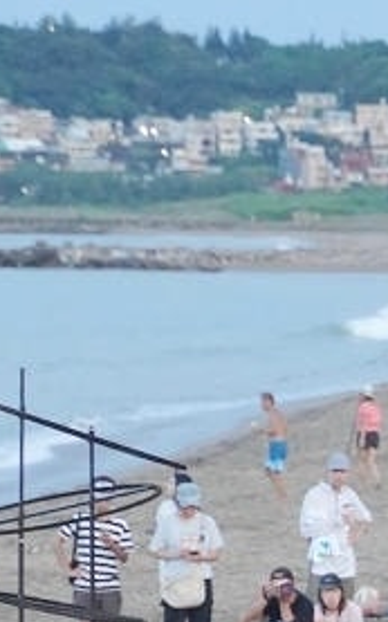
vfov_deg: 6.3
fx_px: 5603
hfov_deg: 3.9
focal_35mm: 331
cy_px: 716
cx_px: 628
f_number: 4
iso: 2500
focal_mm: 75
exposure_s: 1/160
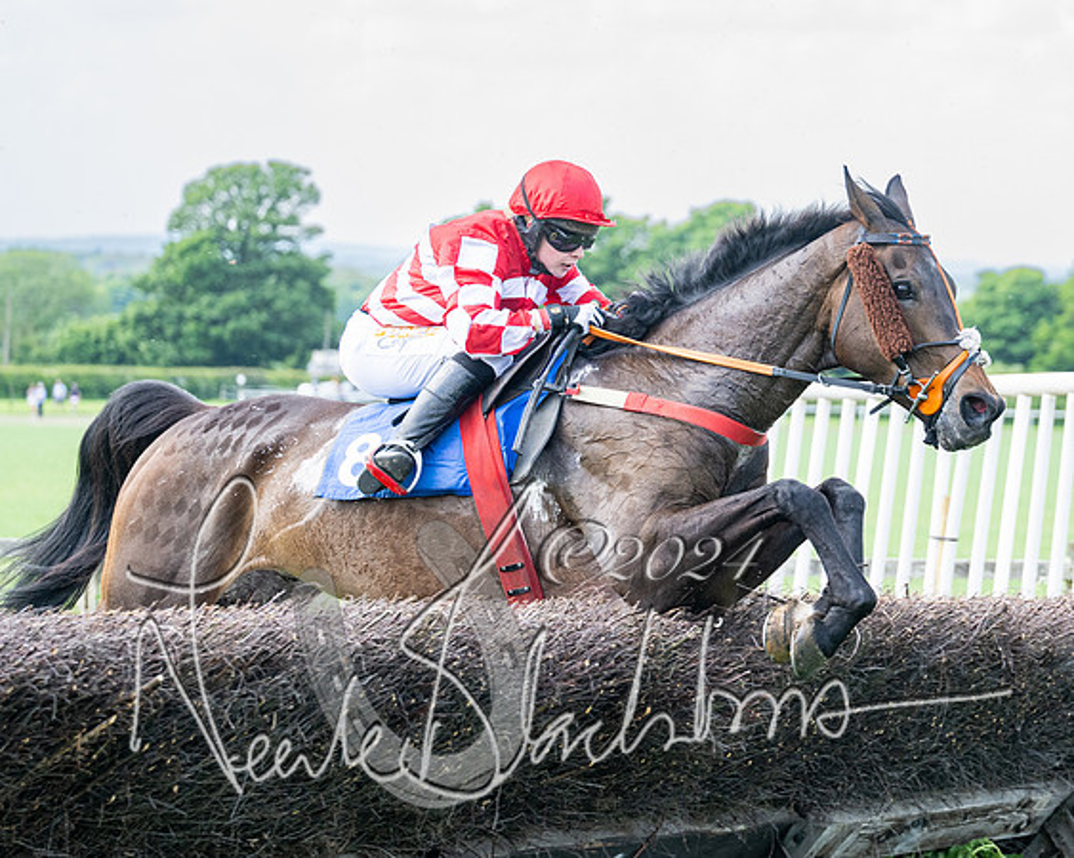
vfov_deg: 12.1
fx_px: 4058
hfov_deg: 15.1
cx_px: 696
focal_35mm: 128
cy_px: 460
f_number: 2.8
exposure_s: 1/1600
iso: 400
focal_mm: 70
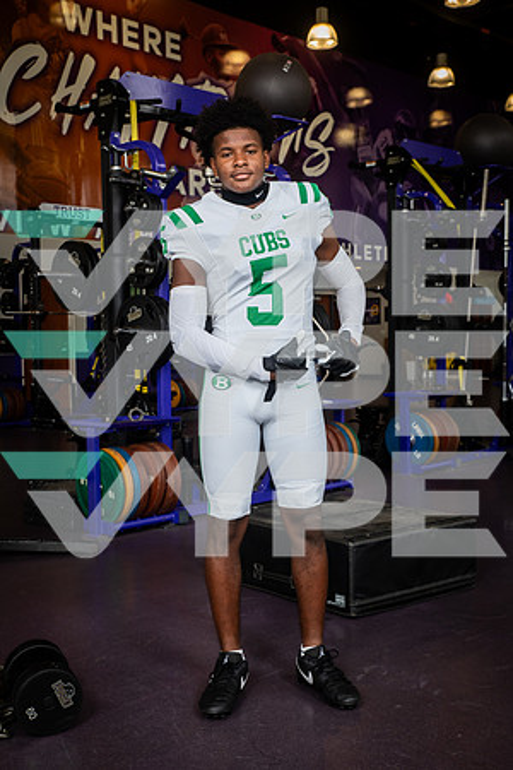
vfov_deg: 42.7
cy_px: 385
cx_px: 256
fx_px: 983
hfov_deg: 29.2
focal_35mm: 46
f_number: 7.1
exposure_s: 1/250
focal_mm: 46
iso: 800
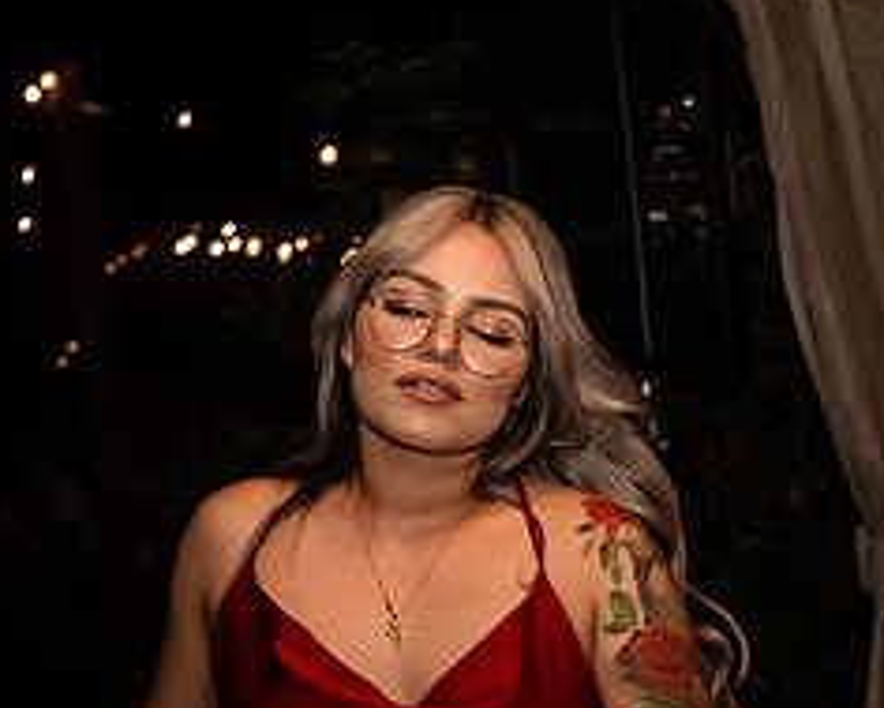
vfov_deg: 16.5
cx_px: 692
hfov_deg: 20.4
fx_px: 2434
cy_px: 360
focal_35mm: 93
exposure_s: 1/125
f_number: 4
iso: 2000
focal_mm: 32.5
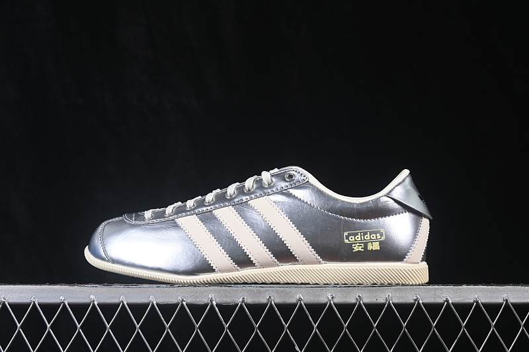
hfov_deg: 27.0
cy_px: 176
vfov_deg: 18.2
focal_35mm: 75
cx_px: 264
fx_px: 1102
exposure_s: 1/80
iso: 160
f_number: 8
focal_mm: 50
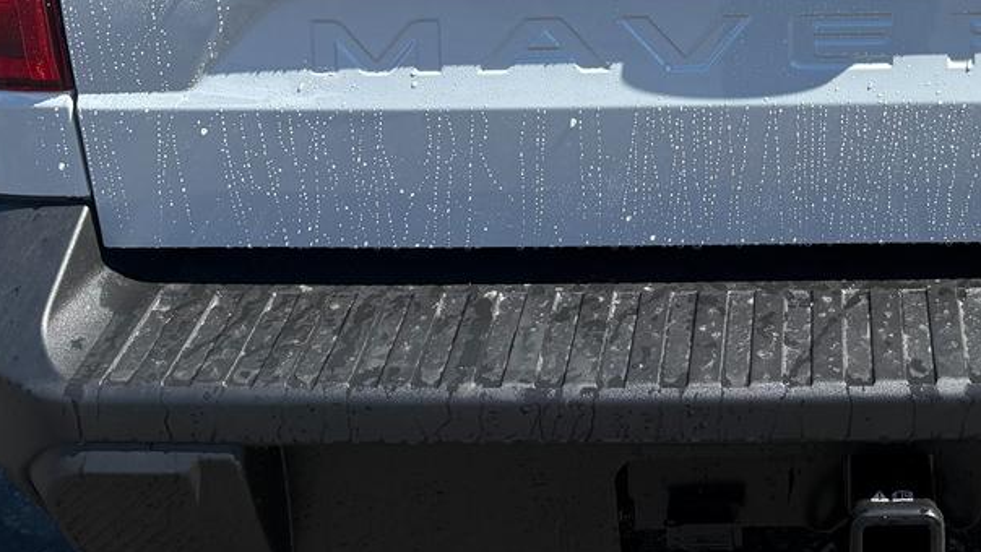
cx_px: 840
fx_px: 1561
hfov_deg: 33.4
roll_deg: +1.0
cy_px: -195
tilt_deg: -12.8
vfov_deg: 18.5
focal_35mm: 60
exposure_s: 1/2364
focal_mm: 5.96
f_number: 1.6
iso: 50
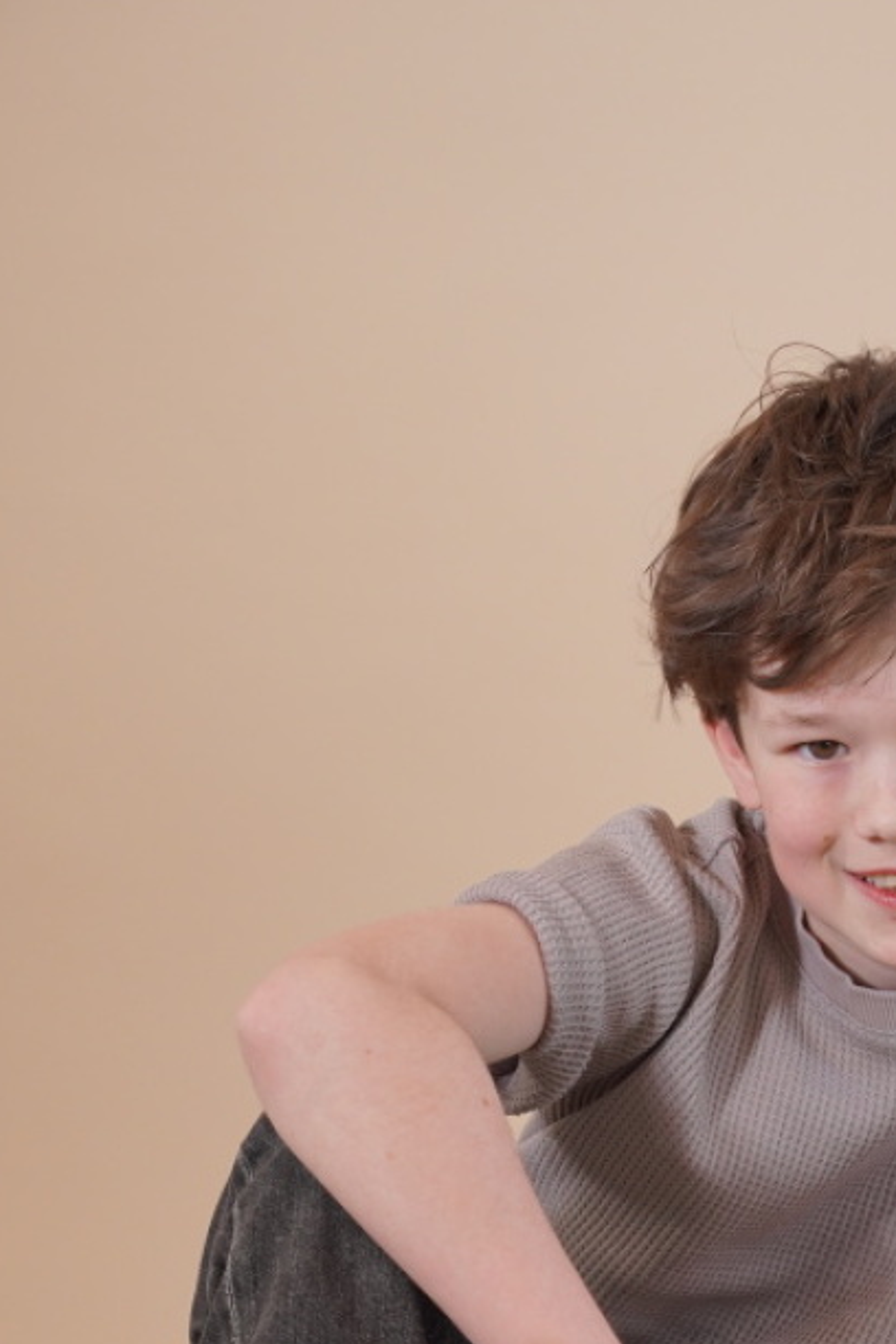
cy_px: 1293
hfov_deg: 9.0
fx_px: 5712
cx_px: 648
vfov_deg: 13.3
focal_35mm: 153
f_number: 4
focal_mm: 52
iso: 200
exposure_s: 1/160
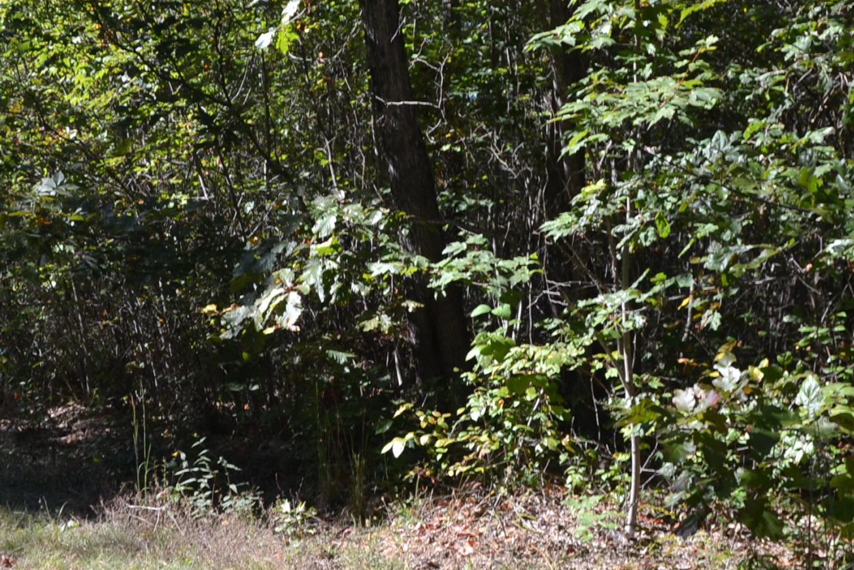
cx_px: 322
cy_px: 192
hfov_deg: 32.2
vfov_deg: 21.8
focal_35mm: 62
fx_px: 1471
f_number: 5.6
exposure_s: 1/125
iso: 100
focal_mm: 18
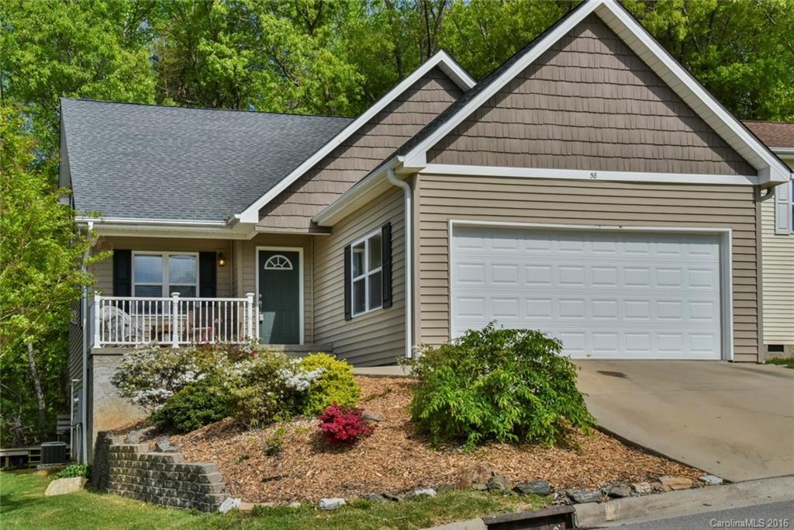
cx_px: 397
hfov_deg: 48.5
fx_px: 882
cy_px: 265
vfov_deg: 33.4
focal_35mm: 40
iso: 1000
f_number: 14
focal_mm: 40
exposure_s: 1/800
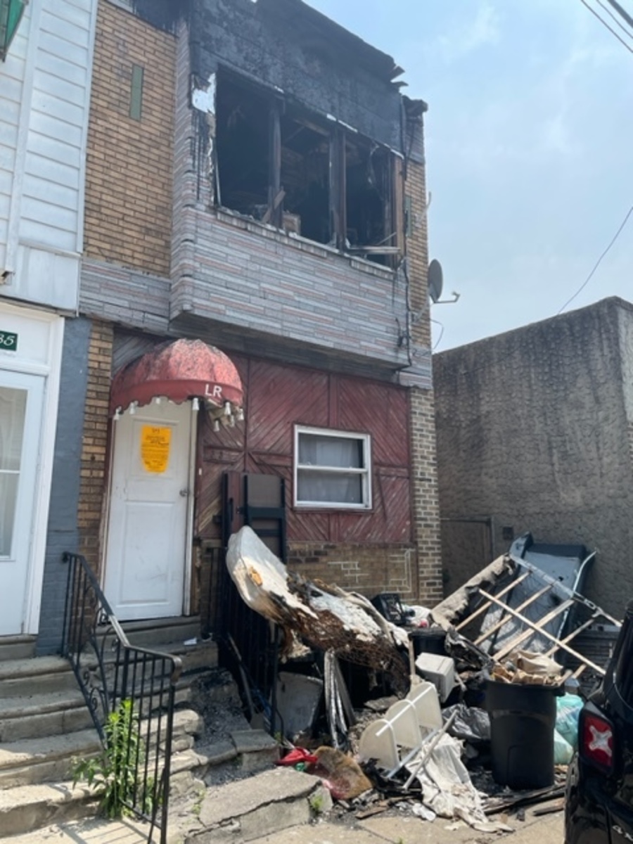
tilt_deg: +11.0
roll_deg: +0.0
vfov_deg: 67.3
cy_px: 422
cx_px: 316
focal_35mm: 26
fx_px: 634
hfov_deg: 53.1
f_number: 1.6
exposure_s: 1/1984
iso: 32
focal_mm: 4.2
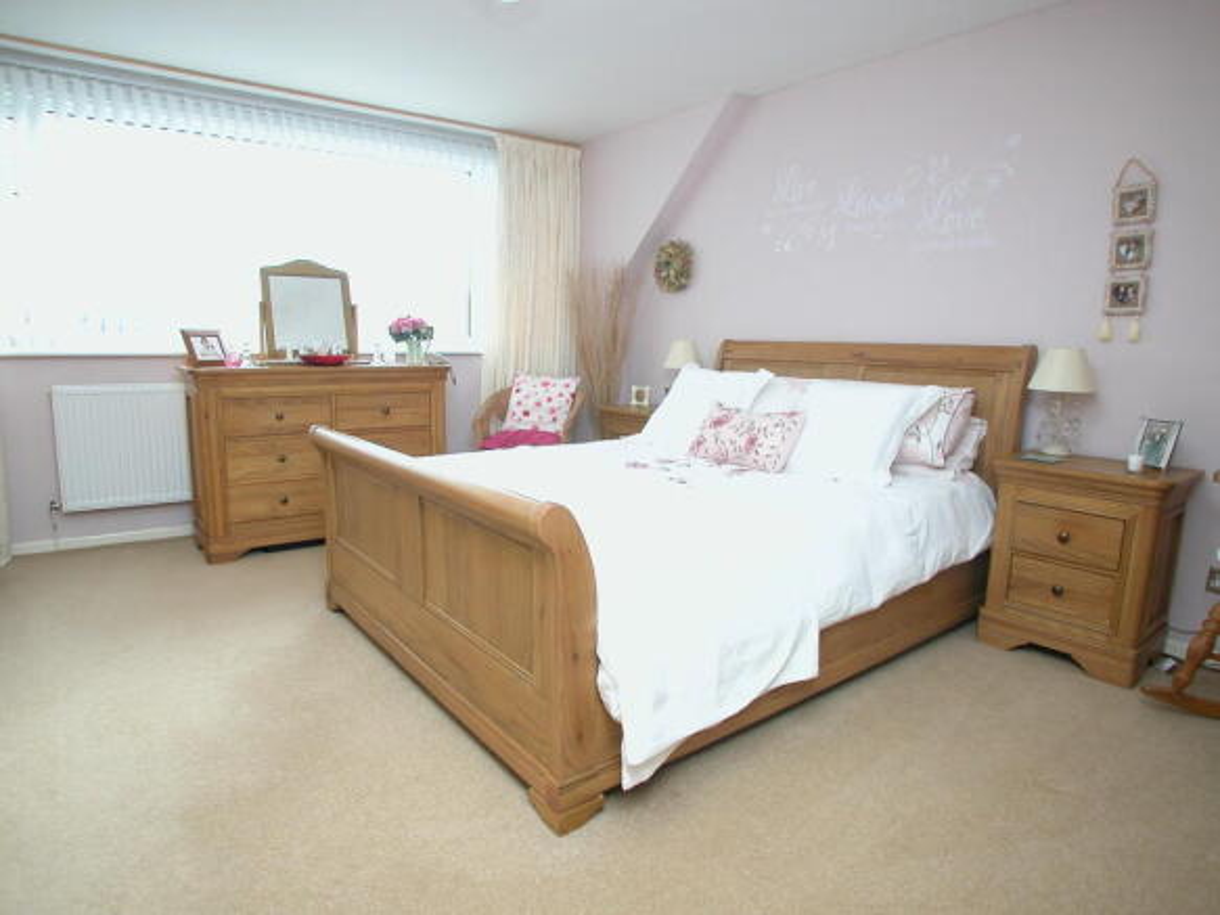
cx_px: 610
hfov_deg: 63.5
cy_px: 458
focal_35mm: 28
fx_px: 987
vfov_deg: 49.7
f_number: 2.8
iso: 100
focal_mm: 7.1
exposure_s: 1/36.6
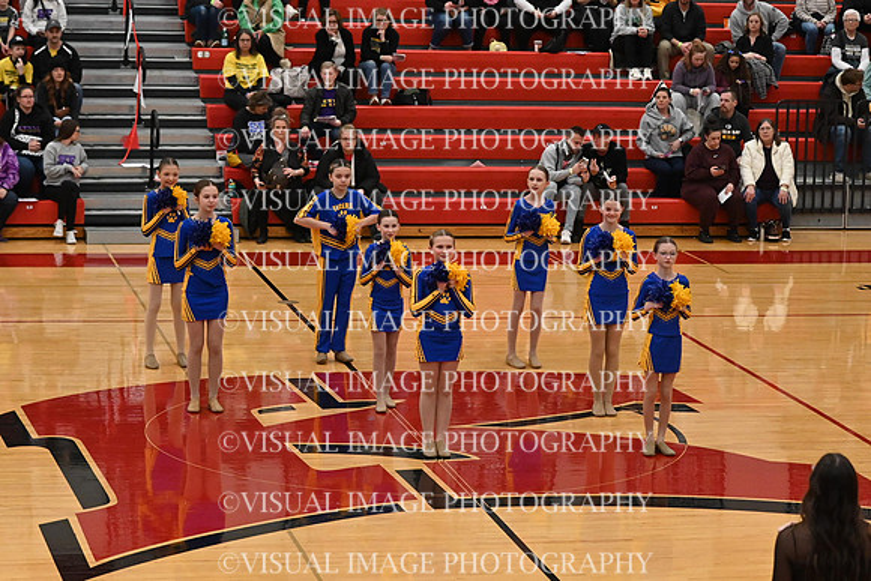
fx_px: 2541
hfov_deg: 19.5
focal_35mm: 105
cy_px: 290
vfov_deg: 13.0
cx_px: 436
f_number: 4
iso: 6400
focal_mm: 70
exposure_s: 1/400
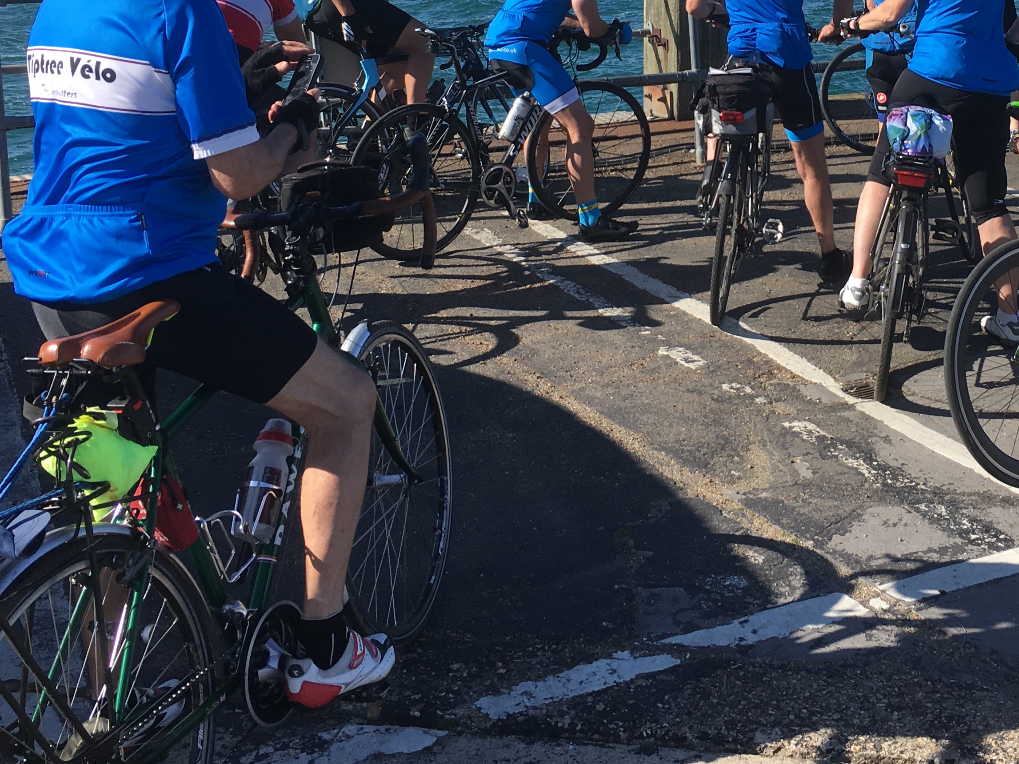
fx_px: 1501
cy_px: 108
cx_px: 721
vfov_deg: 27.7
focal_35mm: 51
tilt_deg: -10.9
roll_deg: -0.5
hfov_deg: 36.9
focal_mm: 4.15
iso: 25
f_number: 2.2
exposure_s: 1/1166
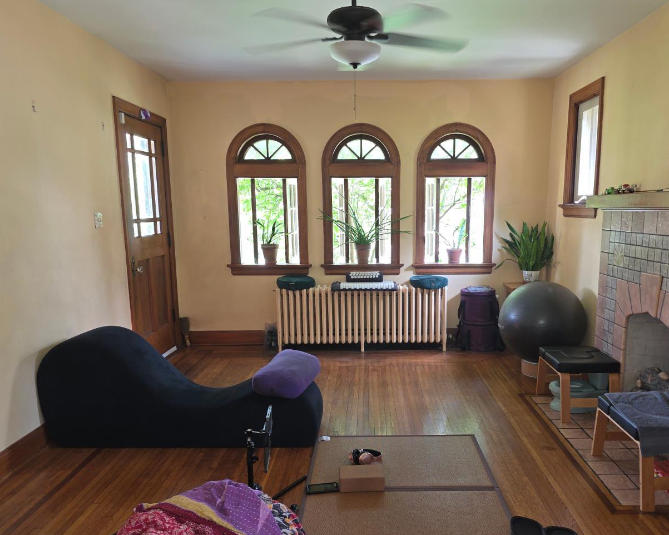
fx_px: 554
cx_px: 369
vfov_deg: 51.4
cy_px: 304
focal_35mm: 28
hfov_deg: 62.1
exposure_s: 1/24
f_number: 1.7
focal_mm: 6.3
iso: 125
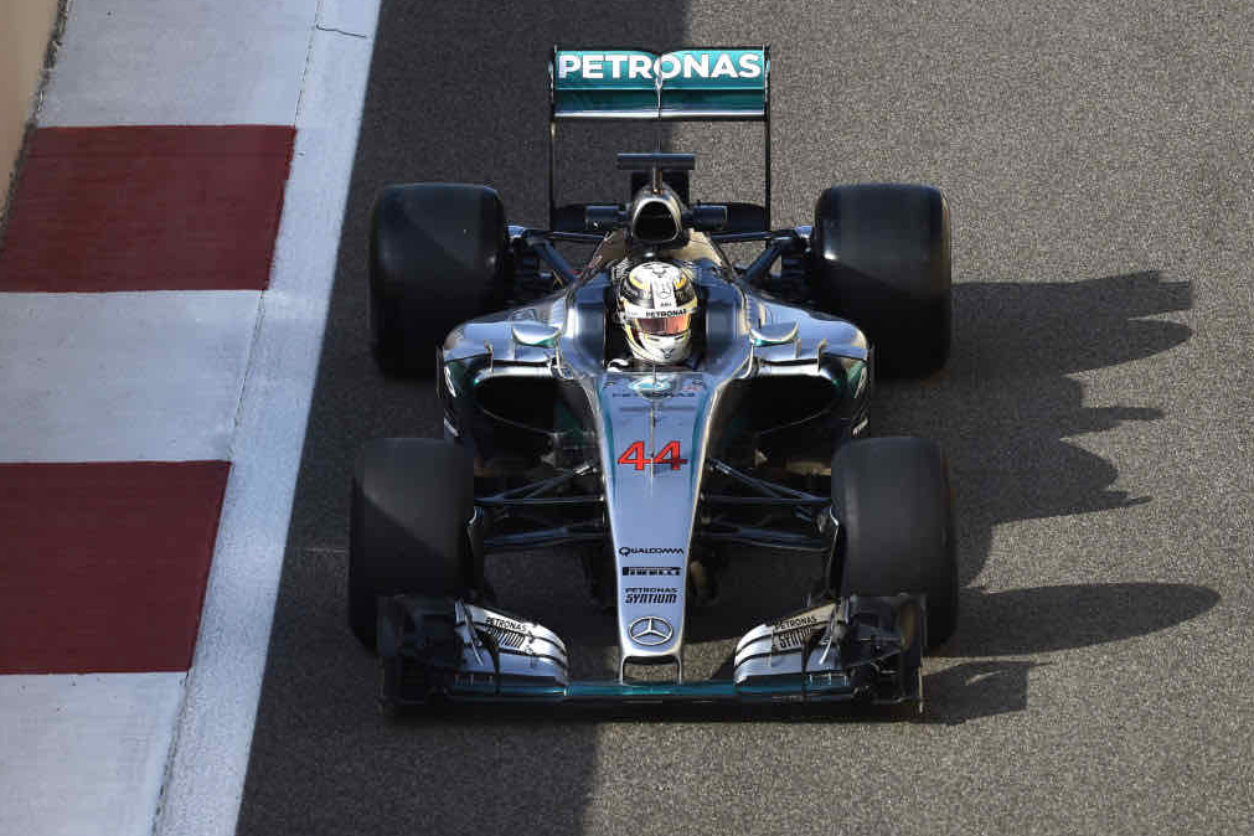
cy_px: 415
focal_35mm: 304
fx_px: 10589
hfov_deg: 6.8
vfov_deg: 4.5
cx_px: 633
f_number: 8
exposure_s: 1/1250
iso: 400
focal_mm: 300
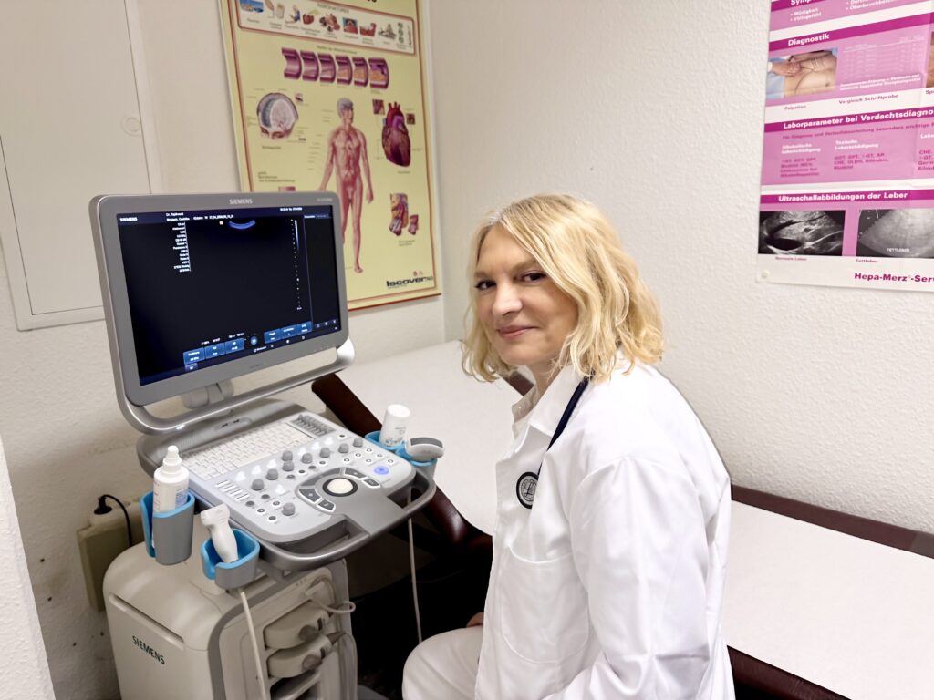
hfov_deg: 71.6
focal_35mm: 24
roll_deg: +2.5
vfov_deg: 56.8
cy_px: 350
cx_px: 467
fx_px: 648
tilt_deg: -12.3
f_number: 1.78
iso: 125
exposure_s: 1/50
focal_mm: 6.76
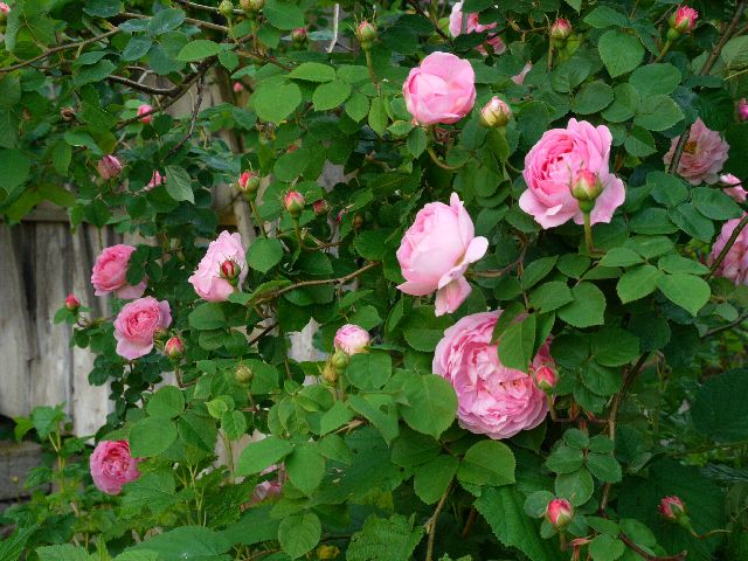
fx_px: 1340
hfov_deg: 31.2
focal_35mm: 62
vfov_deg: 23.7
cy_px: 280
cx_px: 374
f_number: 8
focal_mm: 31
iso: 400
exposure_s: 1/125
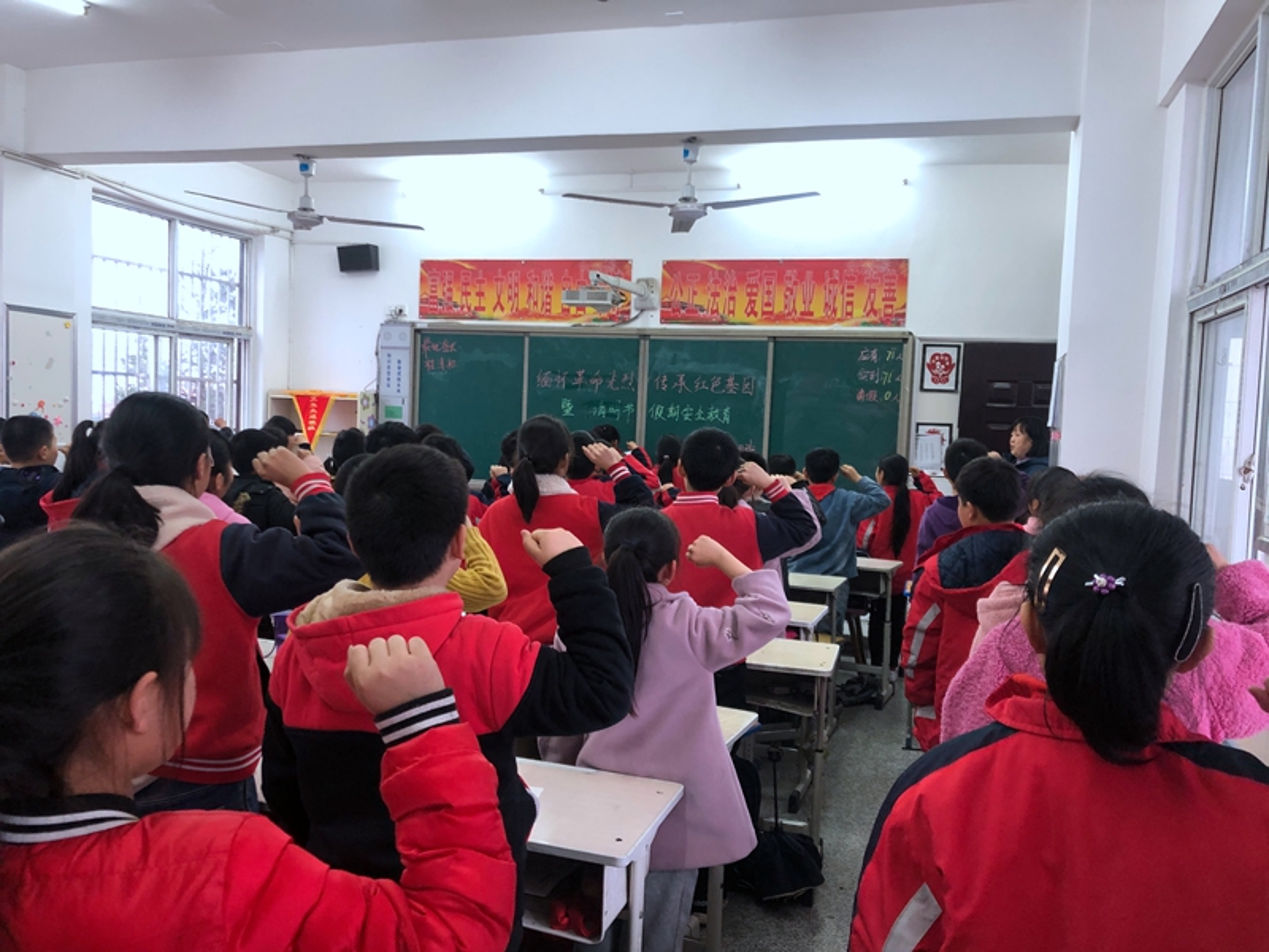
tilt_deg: -4.1
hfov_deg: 63.4
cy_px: 476
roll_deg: -2.3
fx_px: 1026
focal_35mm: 28
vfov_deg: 49.7
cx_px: 634
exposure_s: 1/15
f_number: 1.8
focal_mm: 4
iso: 40
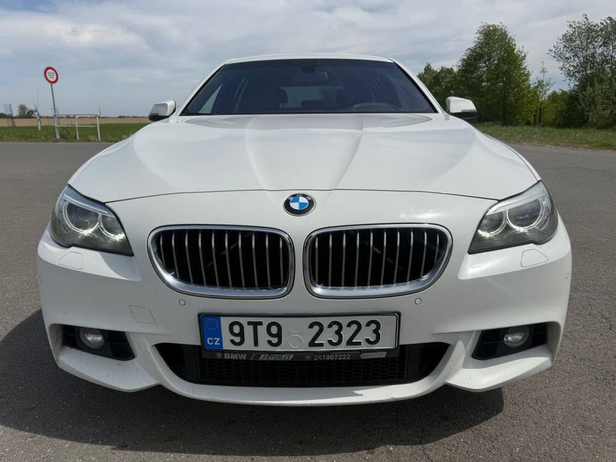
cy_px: 231
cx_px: 308
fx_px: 427
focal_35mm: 24
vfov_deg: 56.8
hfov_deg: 71.6
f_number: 1.78
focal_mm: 6.76
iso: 80
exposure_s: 1/10309
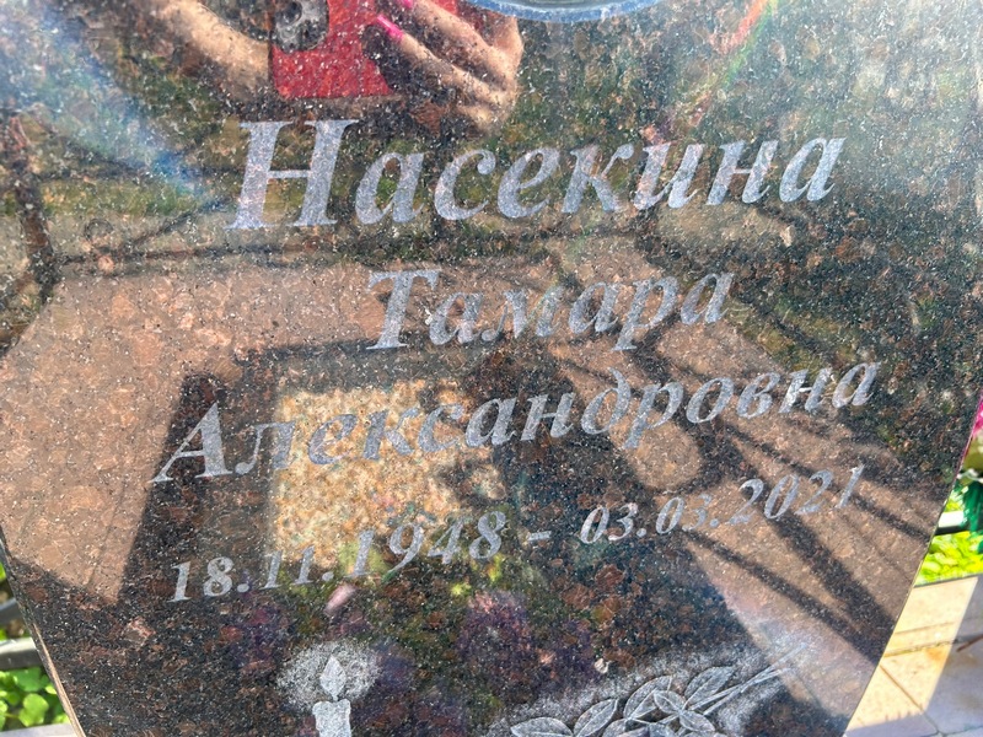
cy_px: 368
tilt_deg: -20.6
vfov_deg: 53.1
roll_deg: +0.2
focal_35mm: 26
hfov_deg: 67.3
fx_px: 738
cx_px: 492
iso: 50
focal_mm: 5.7
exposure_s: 1/296
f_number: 1.5
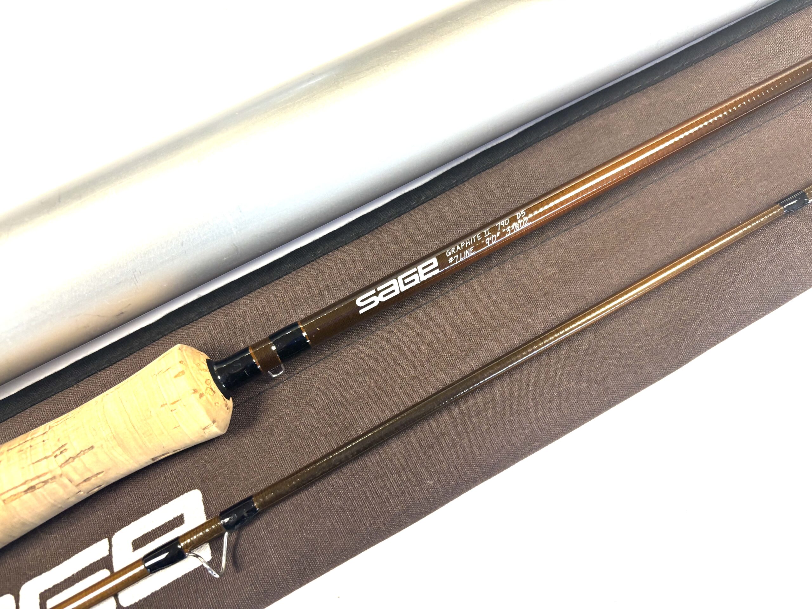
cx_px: 406
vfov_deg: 53.1
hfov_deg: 67.3
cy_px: 304
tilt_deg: -76.8
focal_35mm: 26
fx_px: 610
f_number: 1.6
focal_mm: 5.96
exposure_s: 1/100
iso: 125
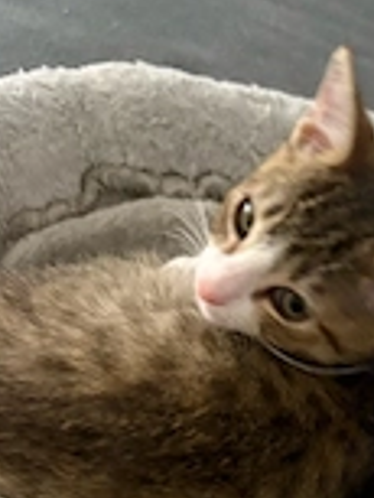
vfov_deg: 26.4
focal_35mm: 68
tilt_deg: -45.7
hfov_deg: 21.0
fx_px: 978
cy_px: 540
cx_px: 361
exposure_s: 1/30
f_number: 1.6
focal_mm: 5.96
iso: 640
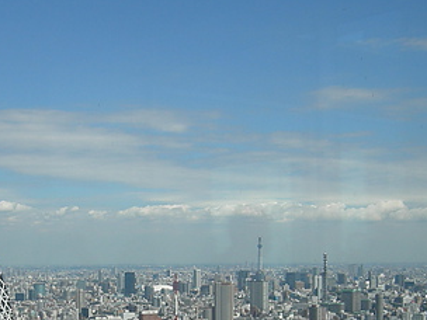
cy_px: 289
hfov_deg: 27.1
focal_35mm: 71
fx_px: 876
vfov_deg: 20.3
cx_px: 114
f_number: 6.8
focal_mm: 7.5
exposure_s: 1/308
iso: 64
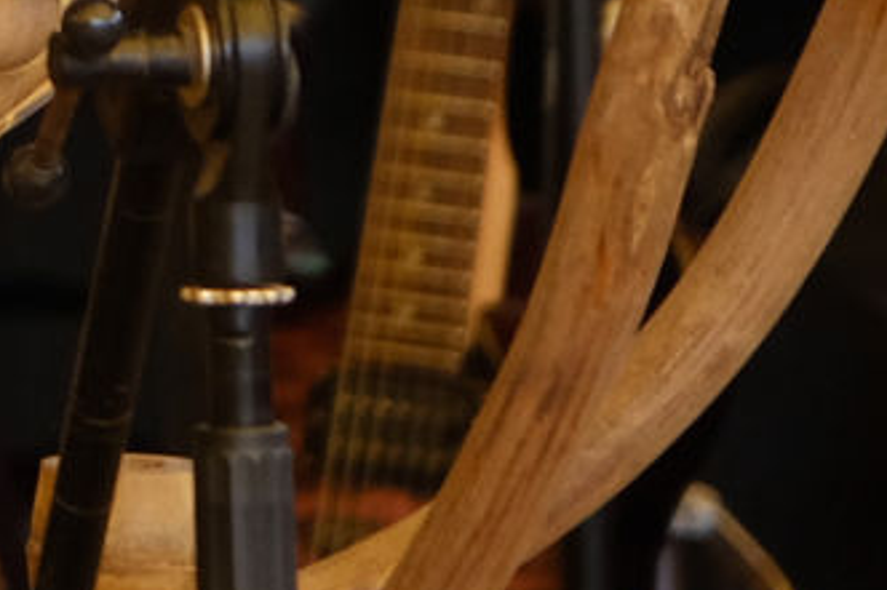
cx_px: -1461
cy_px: -1140
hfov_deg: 3.5
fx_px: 14431
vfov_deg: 2.3
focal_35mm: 586
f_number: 4
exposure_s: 1/500
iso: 1000
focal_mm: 63
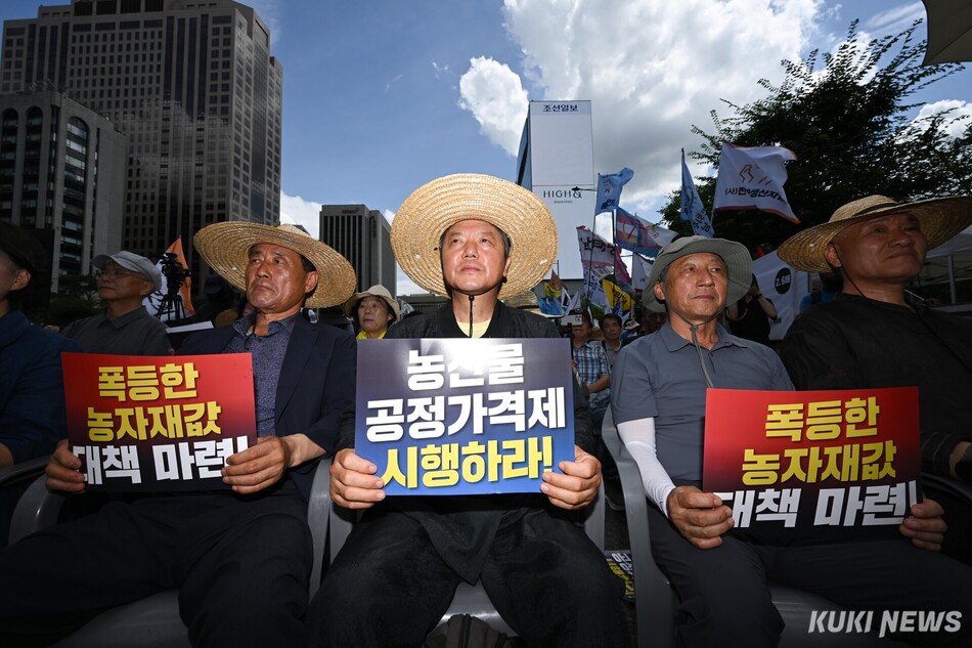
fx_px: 405
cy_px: 324
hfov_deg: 100.4
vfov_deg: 77.3
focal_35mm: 15
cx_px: 486
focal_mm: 15
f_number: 10
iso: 125
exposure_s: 1/500
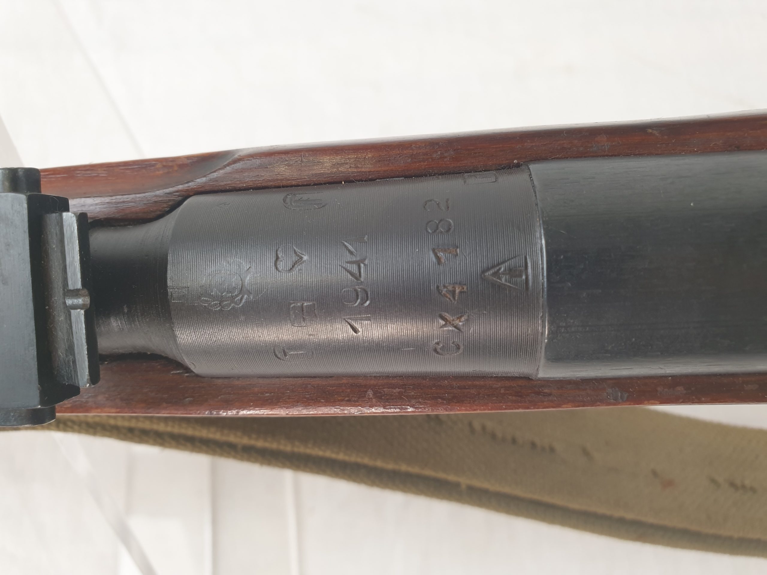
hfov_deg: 67.3
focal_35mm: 26
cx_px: 384
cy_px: 288
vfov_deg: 53.1
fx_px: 576
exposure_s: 1/50
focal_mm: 4.3
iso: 100
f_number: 2.4
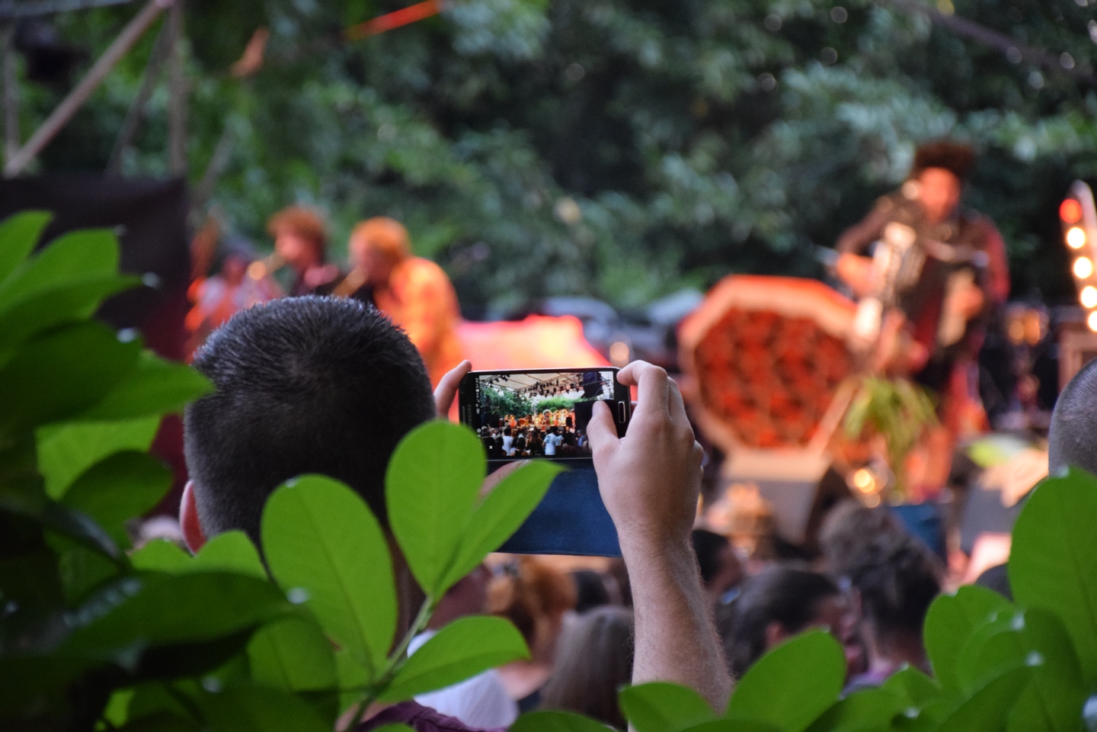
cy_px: 366
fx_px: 4342
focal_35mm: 142
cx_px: 548
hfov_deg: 14.4
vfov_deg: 9.6
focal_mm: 95
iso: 3200
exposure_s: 1/80
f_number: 5.3
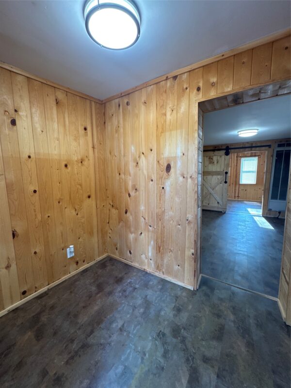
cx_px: 146
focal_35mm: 14
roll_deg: +1.2
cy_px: 194
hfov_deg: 85.7
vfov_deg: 102.1
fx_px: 157
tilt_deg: -8.3
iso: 160
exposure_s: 1/60
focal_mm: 2.22
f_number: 2.2
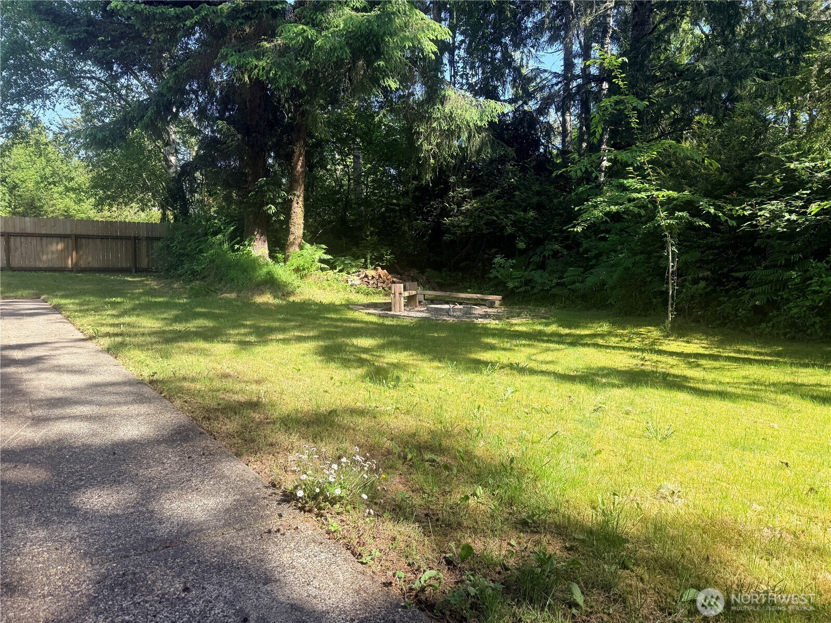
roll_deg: -1.3
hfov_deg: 71.6
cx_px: 416
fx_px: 576
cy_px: 312
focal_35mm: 24
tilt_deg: -4.8
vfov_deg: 56.8
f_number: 1.78
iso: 80
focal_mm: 6.76
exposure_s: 1/1005
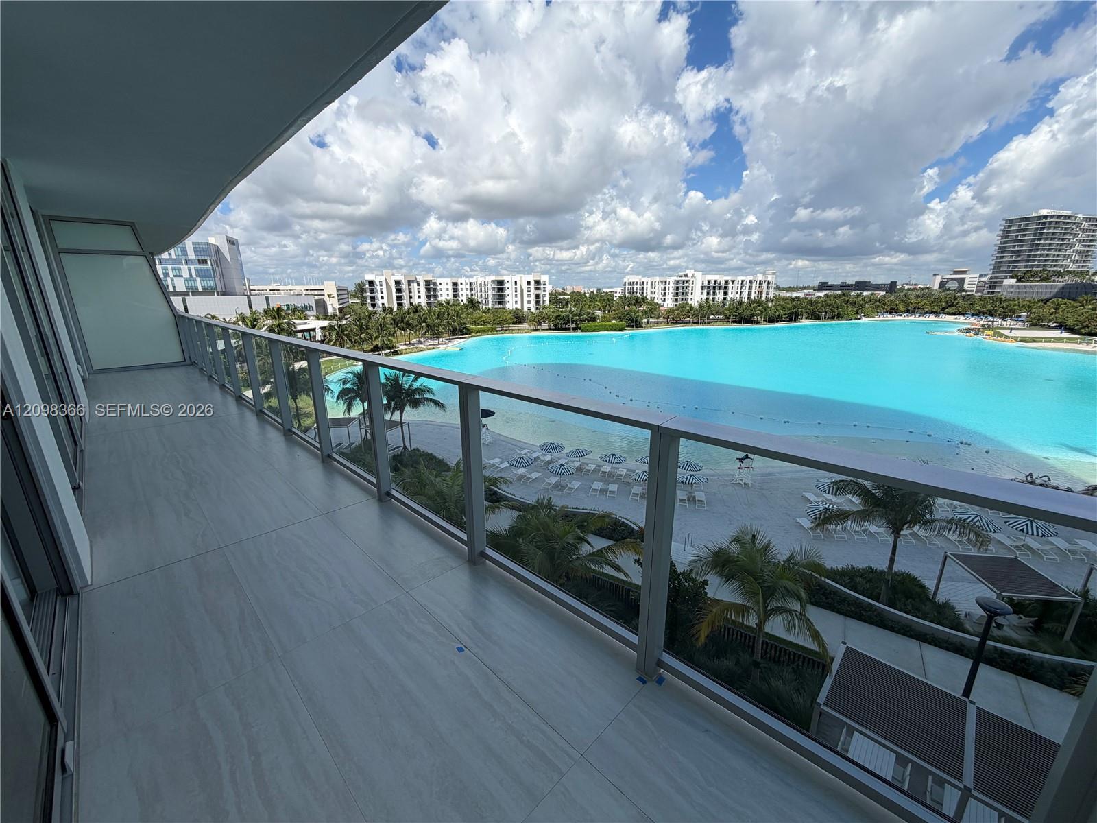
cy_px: 412
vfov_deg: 85.7
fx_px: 444
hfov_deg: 102.1
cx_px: 548
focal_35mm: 14
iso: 20
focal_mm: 2.22
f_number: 2.2
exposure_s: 1/1033
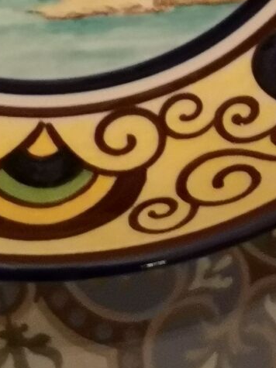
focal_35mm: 236
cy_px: -254
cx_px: 37
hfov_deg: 6.3
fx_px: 2510
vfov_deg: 8.1
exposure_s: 1/25
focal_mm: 3.95
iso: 400
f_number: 1.8
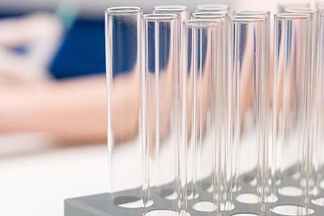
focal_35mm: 114
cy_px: 121
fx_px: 1027
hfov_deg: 17.9
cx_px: 90
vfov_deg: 12.0
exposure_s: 1/200
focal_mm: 50
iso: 64
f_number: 3.2
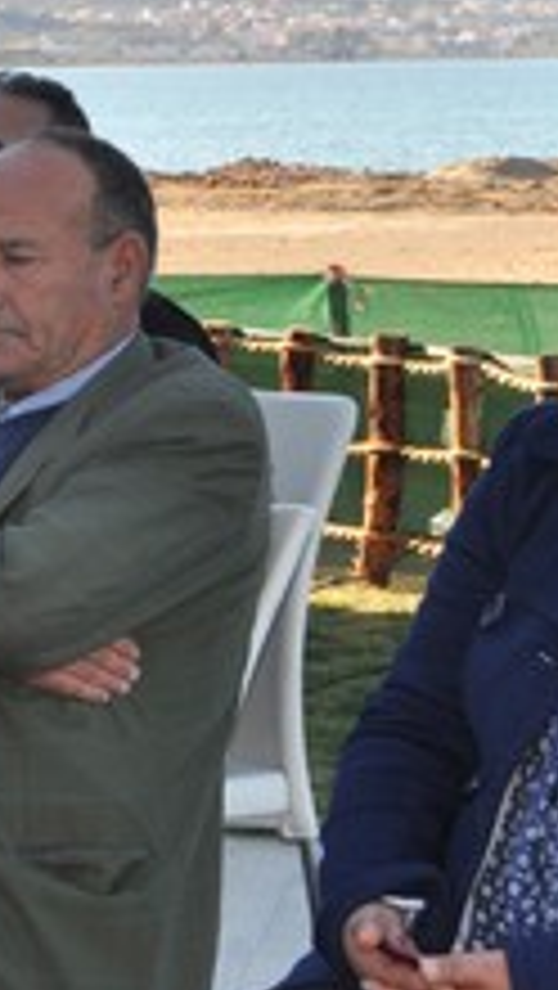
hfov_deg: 7.4
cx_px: -716
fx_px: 4071
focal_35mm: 155
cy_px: 520
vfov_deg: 13.9
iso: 200
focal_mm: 34
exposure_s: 1/200
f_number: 9
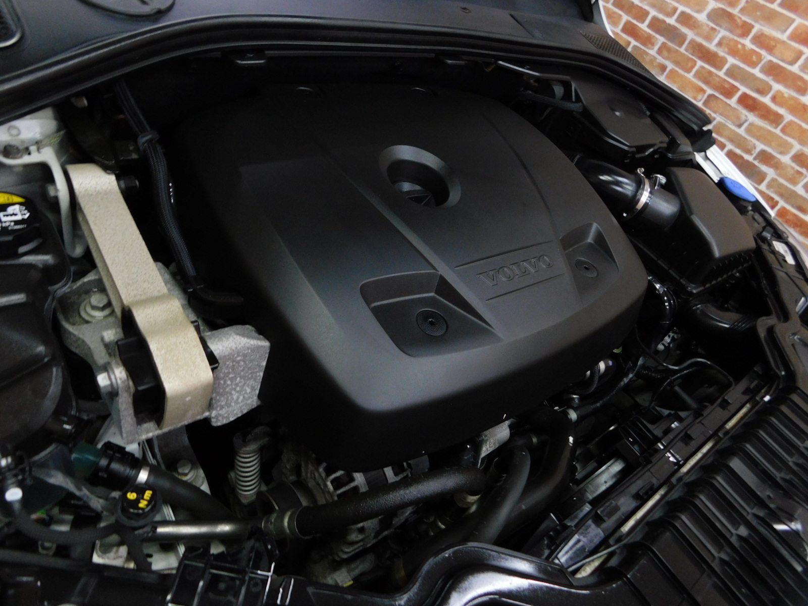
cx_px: 404
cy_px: 303
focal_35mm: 23
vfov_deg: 58.9
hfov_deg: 73.9
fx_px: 537
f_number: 3
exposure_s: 1/30
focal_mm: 4
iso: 250
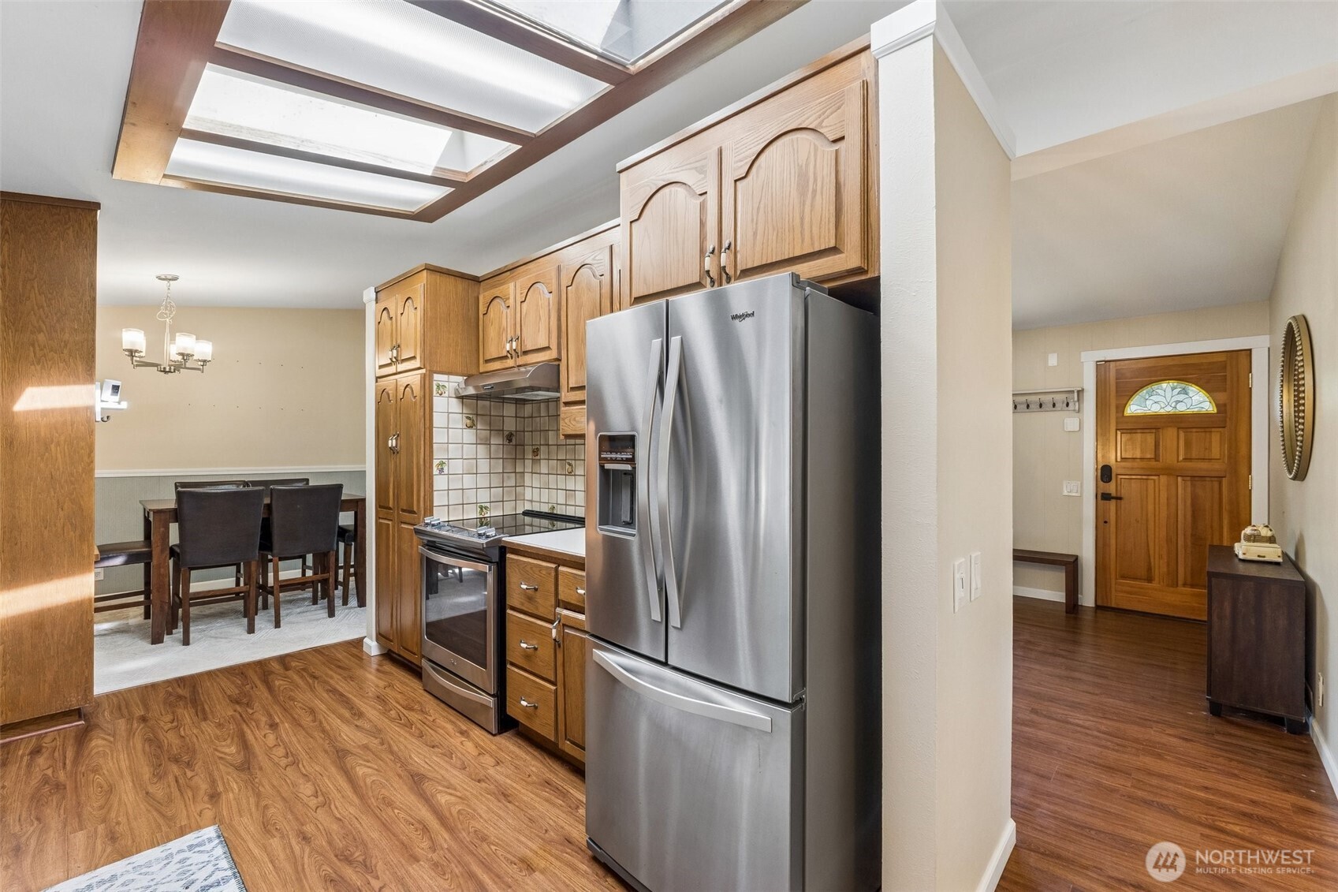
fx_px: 557
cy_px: 446
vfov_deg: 77.3
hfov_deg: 100.4
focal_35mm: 15
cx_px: 669
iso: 250
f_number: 9
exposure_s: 1/5
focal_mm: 10
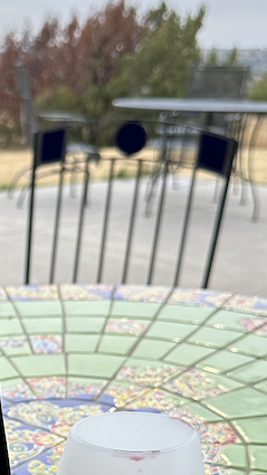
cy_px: 381
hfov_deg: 18.0
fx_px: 781
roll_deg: +0.2
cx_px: -87
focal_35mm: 62
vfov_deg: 32.9
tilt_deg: -21.8
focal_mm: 6.86
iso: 250
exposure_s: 1/67
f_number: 1.78
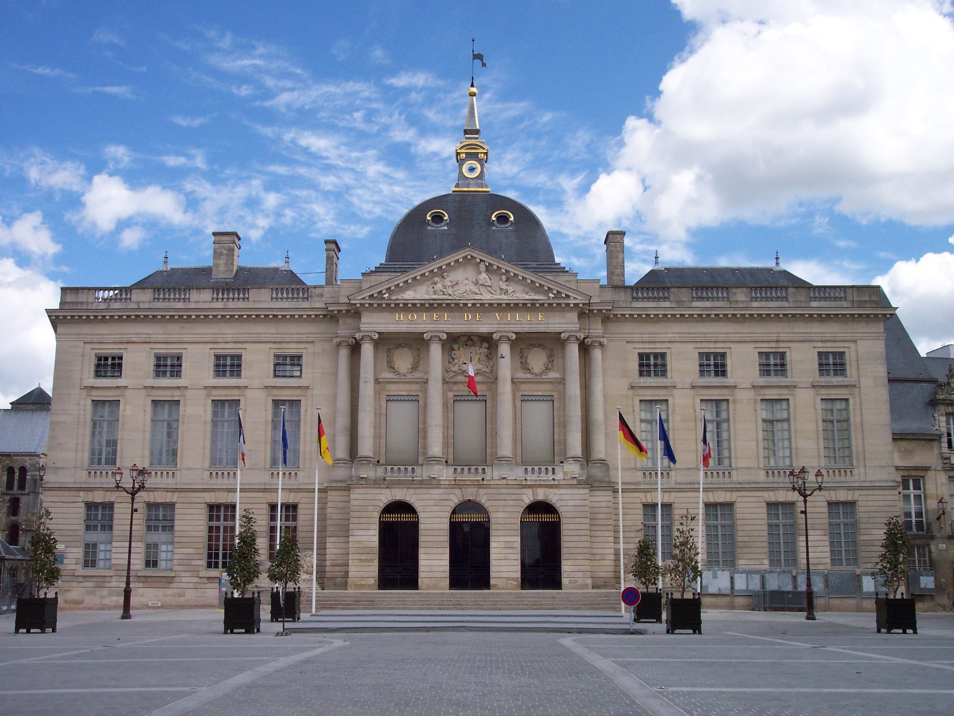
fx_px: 1047
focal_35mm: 38
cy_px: 358
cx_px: 477
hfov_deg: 49.0
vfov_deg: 37.7
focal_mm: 8
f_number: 4.8
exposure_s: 1/700
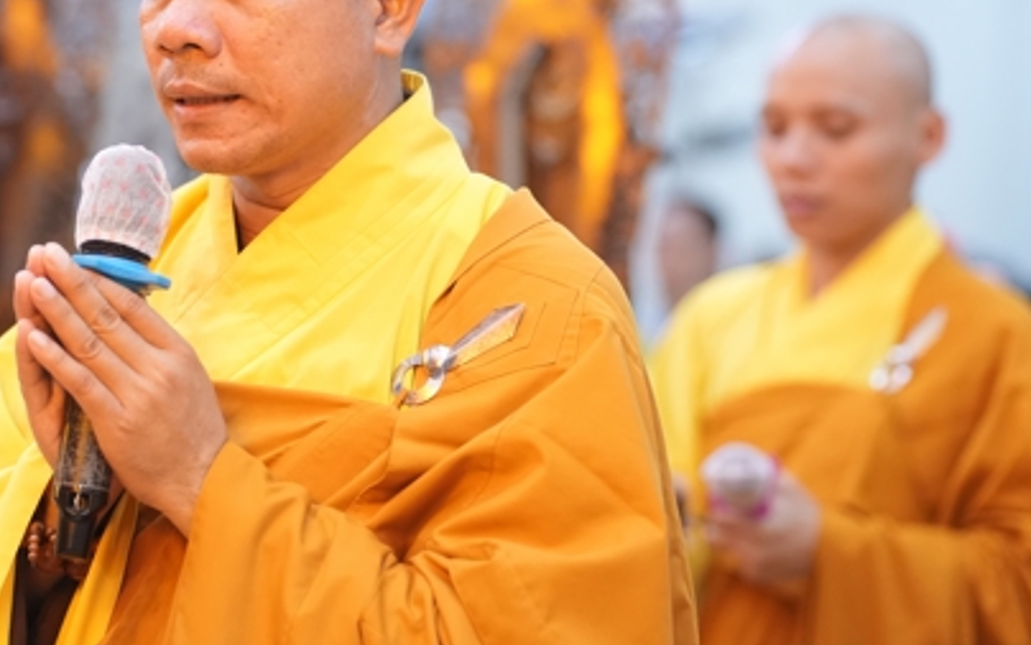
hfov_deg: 13.5
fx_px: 4330
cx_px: 286
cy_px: 192
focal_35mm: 154
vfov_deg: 8.5
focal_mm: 94
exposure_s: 1/125
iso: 4000
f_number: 2.8
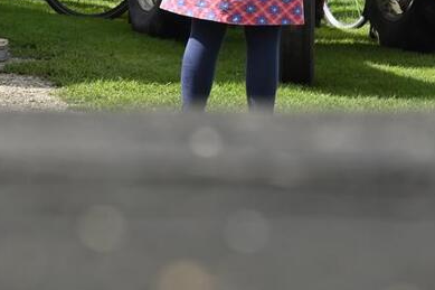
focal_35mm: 158
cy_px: -20
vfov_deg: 8.6
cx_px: 210
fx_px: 1908
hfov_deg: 13.0
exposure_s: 1/800
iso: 400
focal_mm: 62
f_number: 7.1
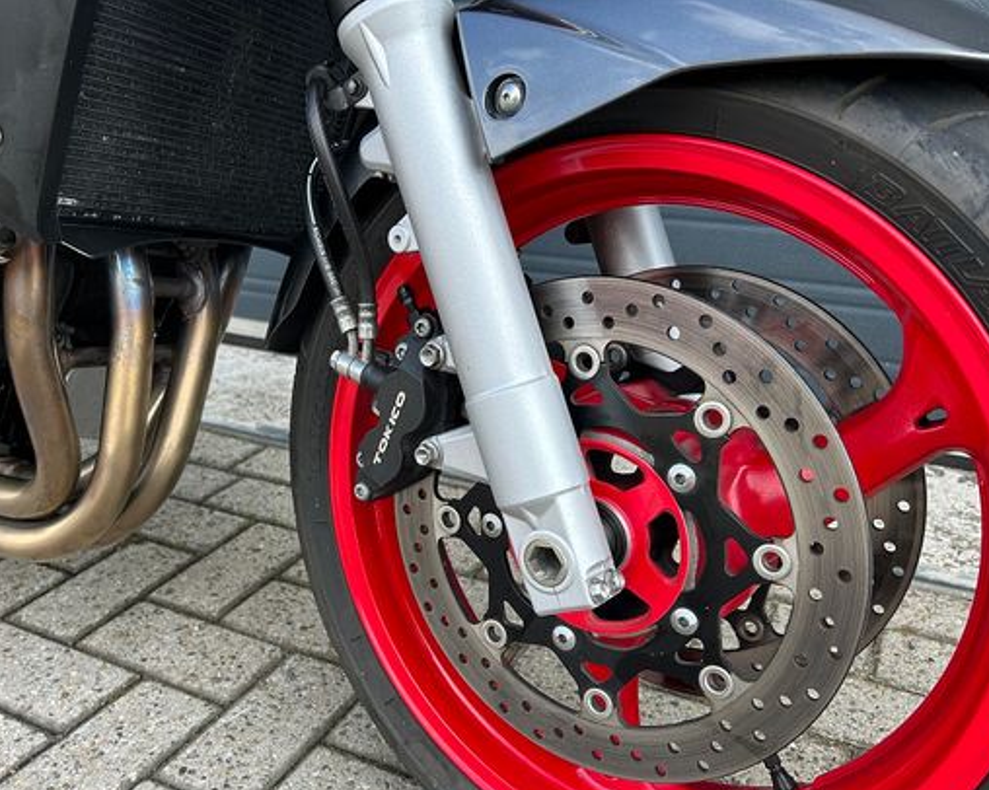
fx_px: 936
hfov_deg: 55.5
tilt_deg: -22.3
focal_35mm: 32
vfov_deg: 45.6
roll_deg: +0.7
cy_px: 465
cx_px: 421
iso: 50
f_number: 1.5
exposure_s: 1/518
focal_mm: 5.7
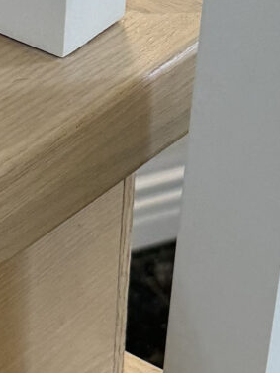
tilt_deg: -32.8
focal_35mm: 163
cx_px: -67
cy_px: 154
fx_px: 1757
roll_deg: -1.3
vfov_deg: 12.1
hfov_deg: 9.0
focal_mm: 6.76
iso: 160
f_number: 1.78
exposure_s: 1/120
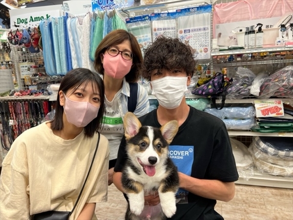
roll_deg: +1.9
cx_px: 146
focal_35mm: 26
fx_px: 220
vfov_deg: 53.1
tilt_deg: -11.2
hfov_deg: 67.3
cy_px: 110
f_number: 1.5
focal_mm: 5.7
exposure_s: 1/100
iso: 64
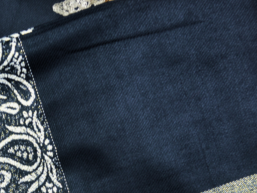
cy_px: 157
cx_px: 83
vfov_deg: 21.0
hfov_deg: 28.0
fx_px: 512
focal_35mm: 69
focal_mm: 20
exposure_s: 1/10
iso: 200
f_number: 3.8
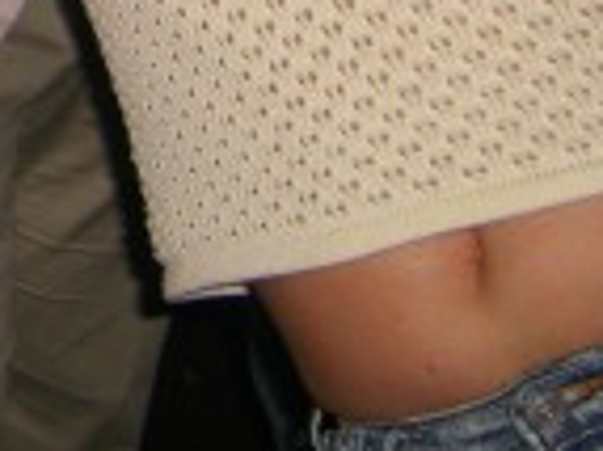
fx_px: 2785
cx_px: -472
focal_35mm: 160
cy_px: -396
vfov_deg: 8.8
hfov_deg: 11.5
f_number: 2.8
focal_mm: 7.9
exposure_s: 1/60
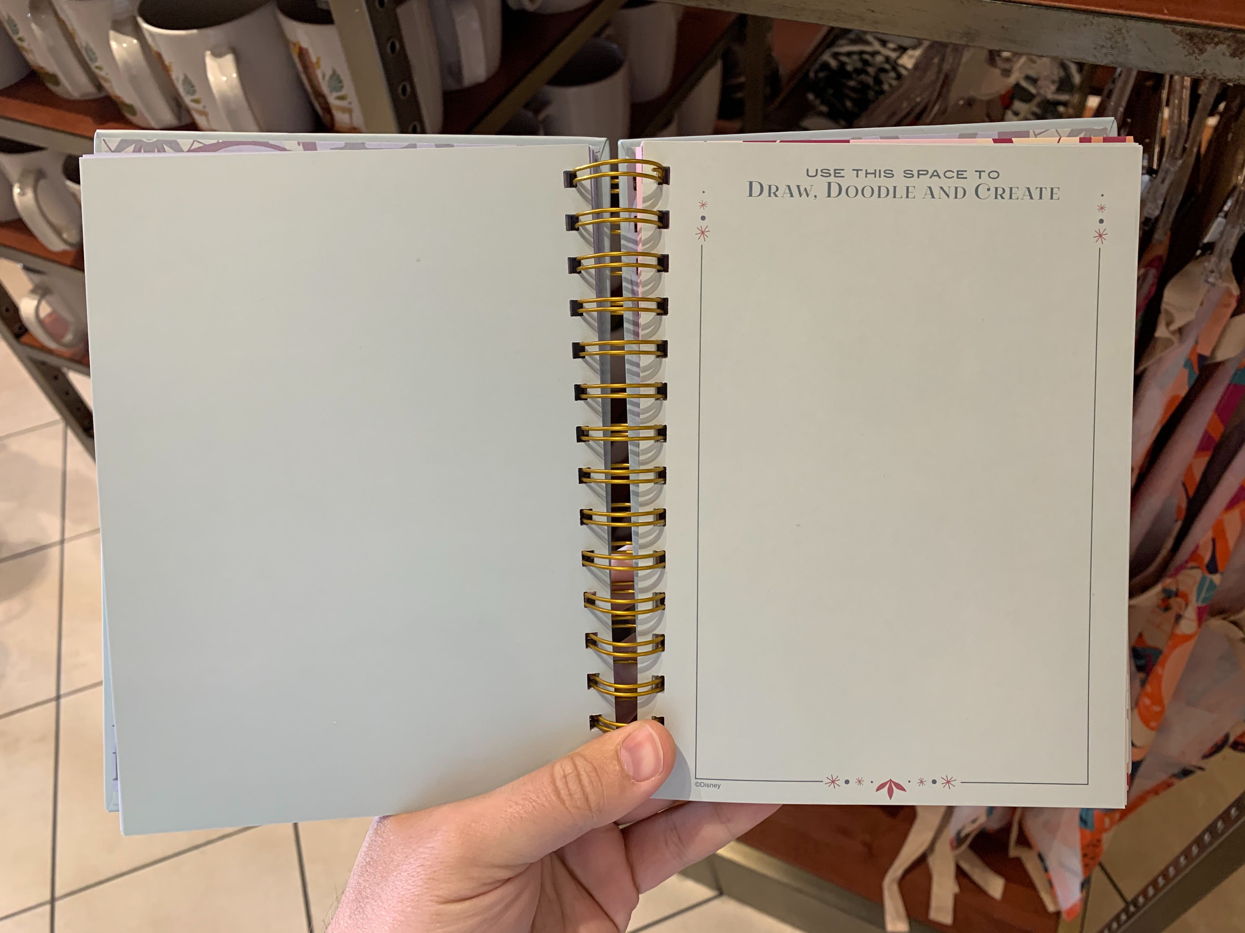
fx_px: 935
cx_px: 622
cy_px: 466
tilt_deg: -47.8
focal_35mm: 26
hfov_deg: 67.3
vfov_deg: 53.1
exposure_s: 1/60
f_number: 1.8
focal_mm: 4.25
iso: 100
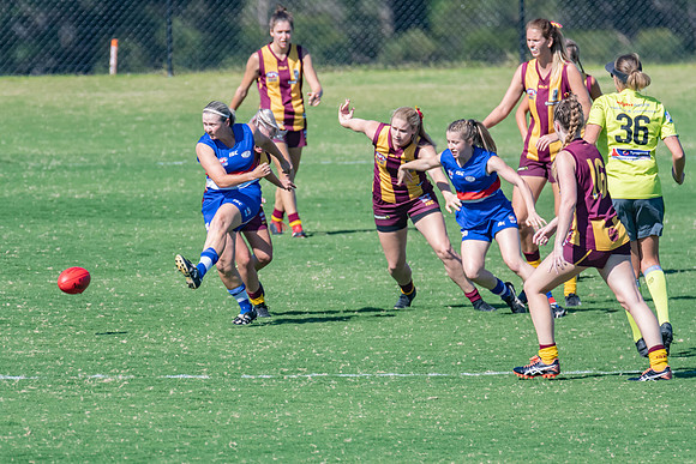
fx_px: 19121
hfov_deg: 2.1
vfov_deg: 1.4
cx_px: 323
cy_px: 253
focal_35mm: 989
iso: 1000
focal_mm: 600
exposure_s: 1/2000
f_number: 8
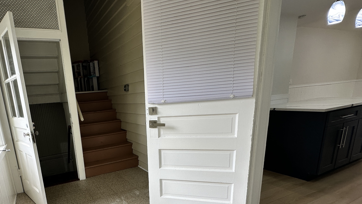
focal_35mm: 21
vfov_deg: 51.7
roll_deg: +5.1
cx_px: 119
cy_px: 148
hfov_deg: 80.9
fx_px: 202
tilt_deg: -13.8
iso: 50
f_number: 2.2
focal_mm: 2.22
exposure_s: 1/99
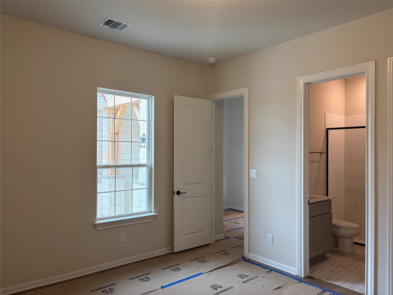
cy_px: 148
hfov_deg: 67.3
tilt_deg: +0.6
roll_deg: +0.1
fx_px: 295
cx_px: 196
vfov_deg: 53.1
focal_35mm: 26
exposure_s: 1/122
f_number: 1.6
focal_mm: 5.96
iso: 100
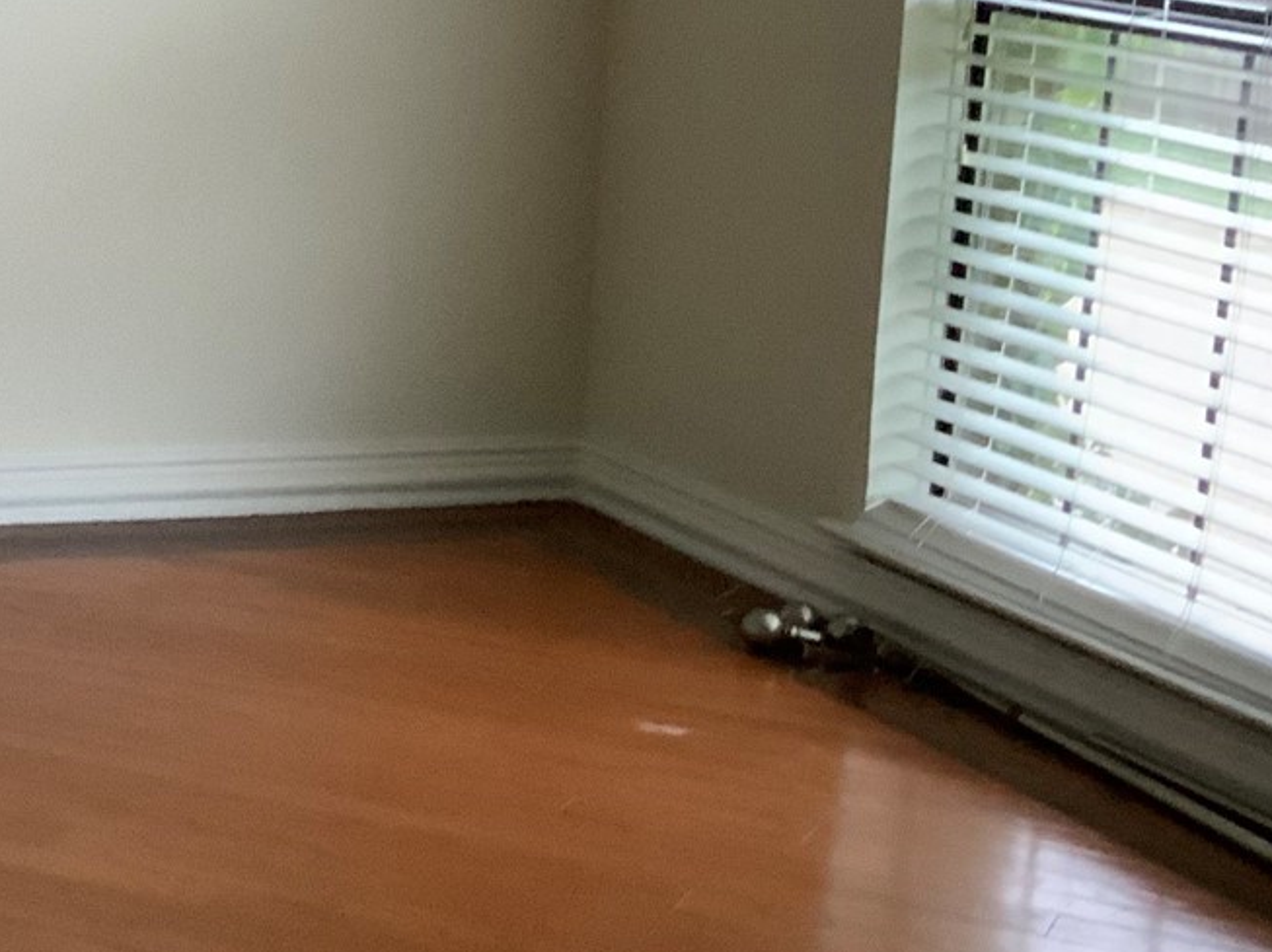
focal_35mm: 91
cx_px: -319
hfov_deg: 20.0
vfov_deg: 16.2
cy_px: 327
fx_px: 3342
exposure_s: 1/40
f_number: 1.8
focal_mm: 3
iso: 250
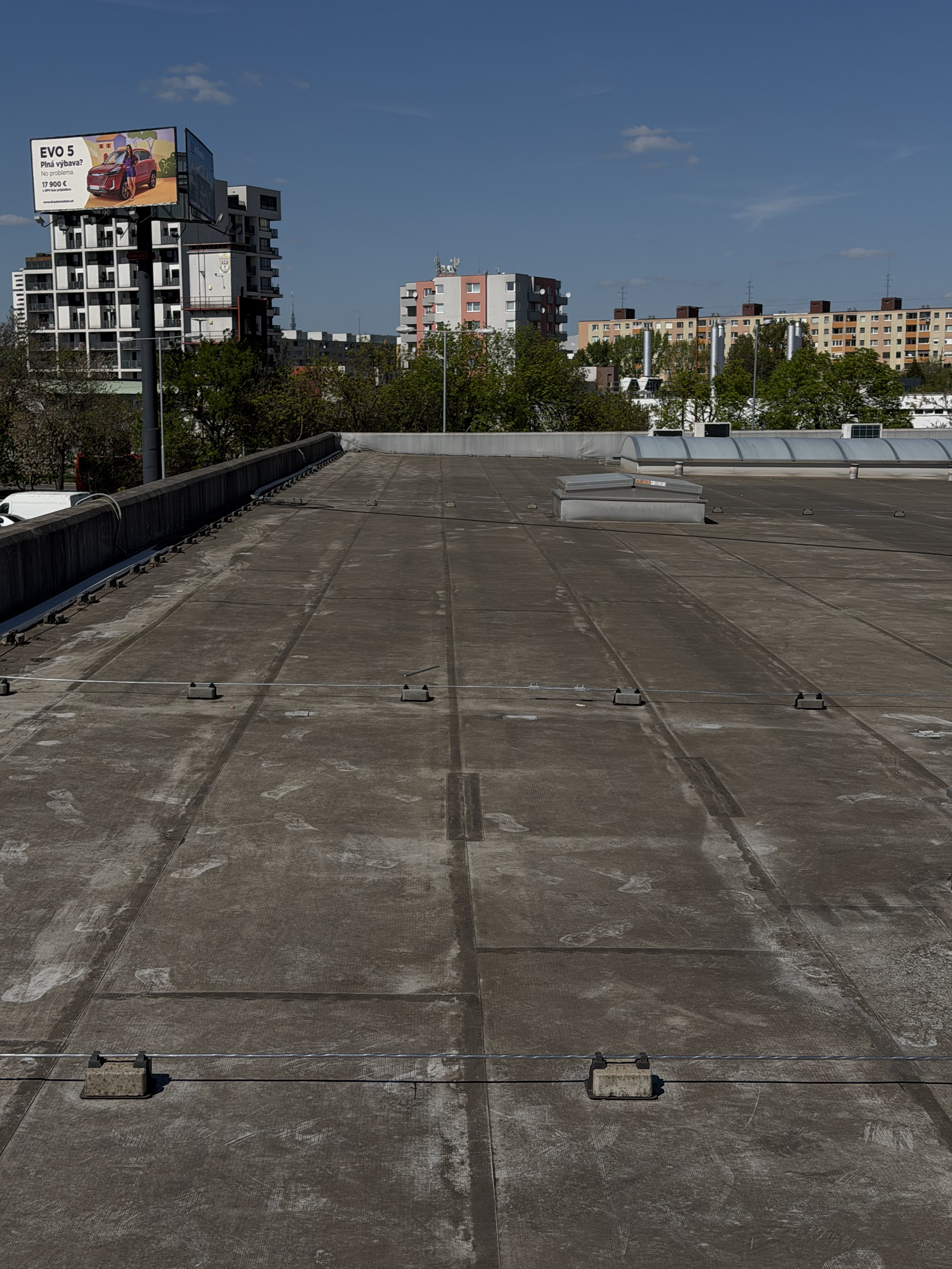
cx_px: 476
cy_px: 634
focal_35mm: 48
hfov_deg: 30.3
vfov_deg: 39.7
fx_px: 1760
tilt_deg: -7.7
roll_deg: +0.4
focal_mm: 6.76
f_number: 1.78
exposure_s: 1/16129
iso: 80
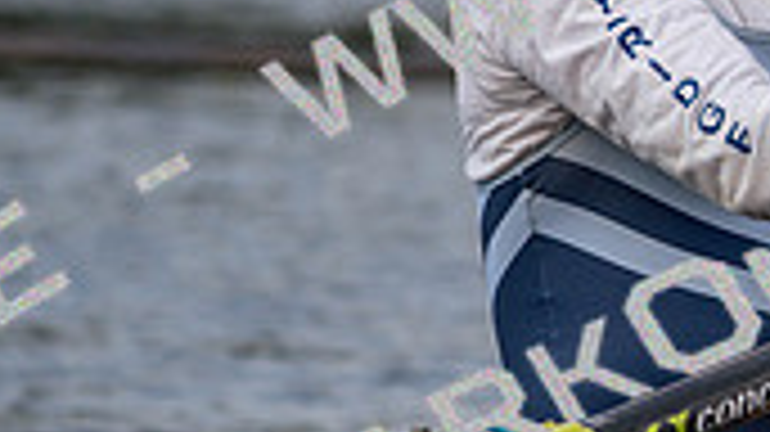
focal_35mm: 712
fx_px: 14530
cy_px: 151
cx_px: 820
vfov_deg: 1.7
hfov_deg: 3.0
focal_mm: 200
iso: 320
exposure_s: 1/1600
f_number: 5.6
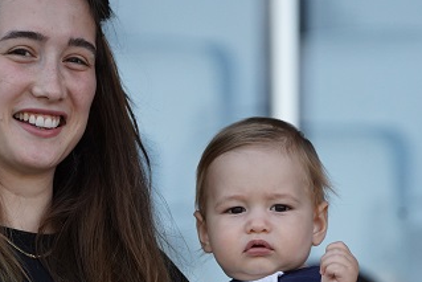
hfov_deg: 4.6
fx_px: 5242
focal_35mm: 447
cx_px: 221
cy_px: 207
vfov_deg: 3.1
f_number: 5.6
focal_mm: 238
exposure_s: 1/2000
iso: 2500
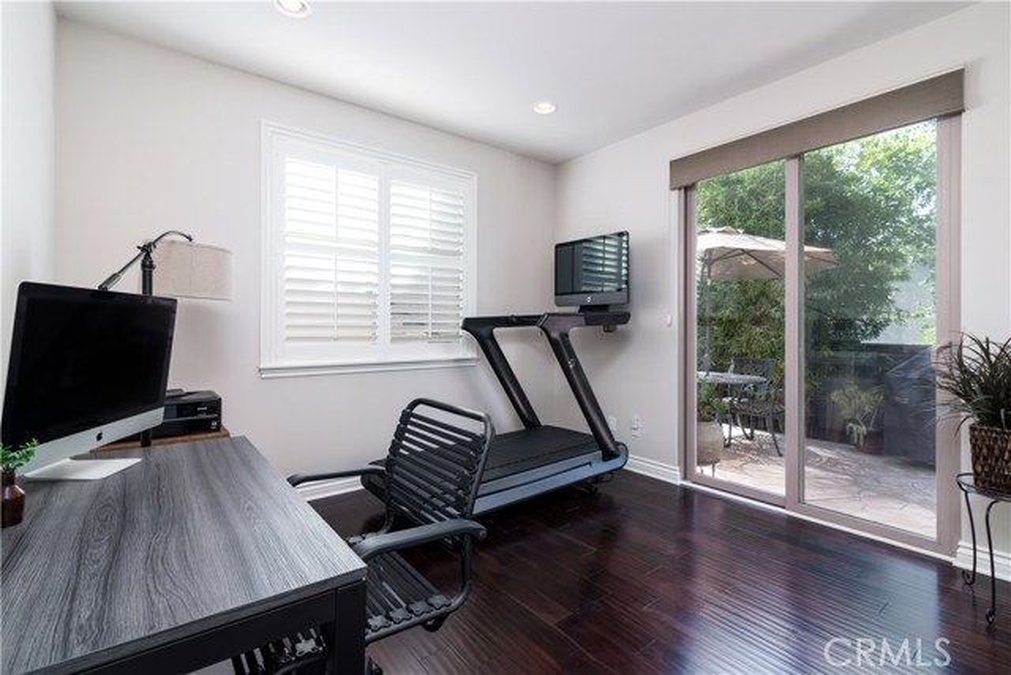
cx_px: 506
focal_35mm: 16
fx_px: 449
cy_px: 338
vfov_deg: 73.8
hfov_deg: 96.7
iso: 400
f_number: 8
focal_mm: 16
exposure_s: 1/160
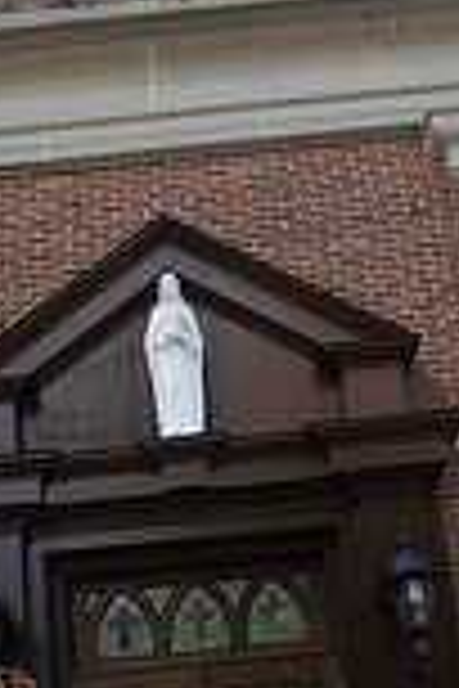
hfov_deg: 28.6
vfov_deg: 38.8
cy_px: 625
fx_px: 899
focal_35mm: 47
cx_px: 205
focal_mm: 16
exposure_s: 1/1250
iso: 400
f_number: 4
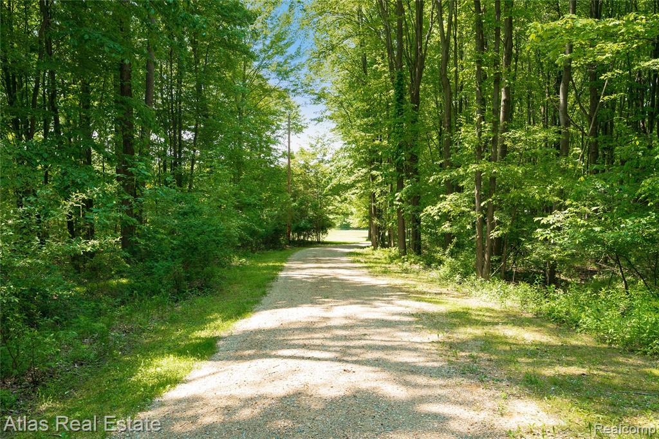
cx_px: 330
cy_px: 220
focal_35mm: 35
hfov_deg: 54.4
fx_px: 640
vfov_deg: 37.8
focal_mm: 35
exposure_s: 1/60
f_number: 7.1
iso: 200
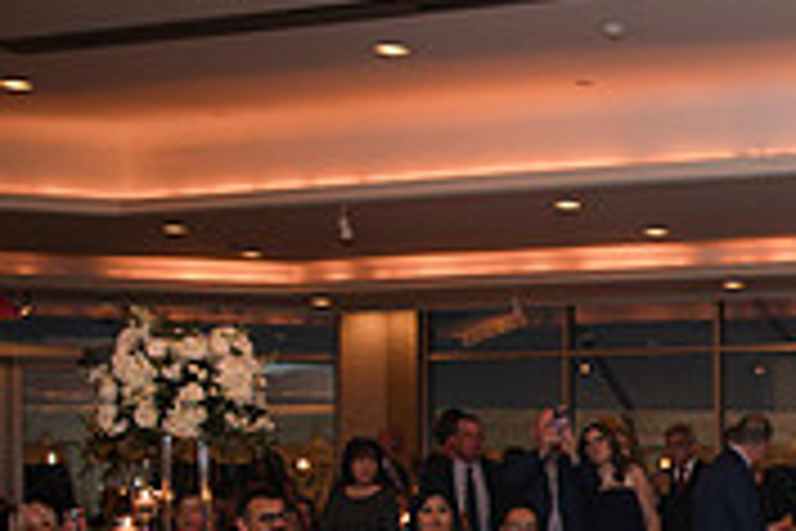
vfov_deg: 16.6
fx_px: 1791
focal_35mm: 81
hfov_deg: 22.0
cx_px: 1088
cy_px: 513
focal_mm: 24
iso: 800
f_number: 2.8
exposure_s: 1/60
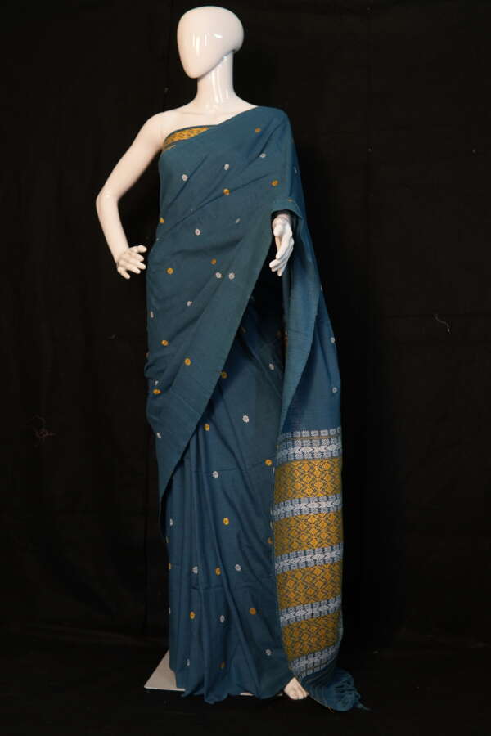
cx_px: 246
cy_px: 368
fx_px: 921
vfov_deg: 43.6
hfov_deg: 29.9
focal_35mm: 45
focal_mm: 30
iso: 400
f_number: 2.8
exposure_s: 1/100
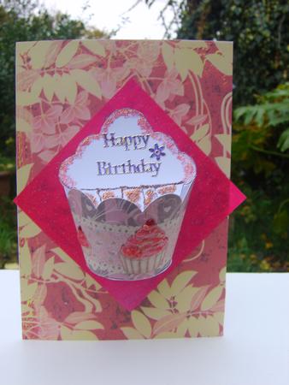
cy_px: 192
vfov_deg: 49.0
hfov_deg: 37.8
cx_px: 144
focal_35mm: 38
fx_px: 423
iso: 50
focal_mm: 7.8
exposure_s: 1/30
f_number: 4.5
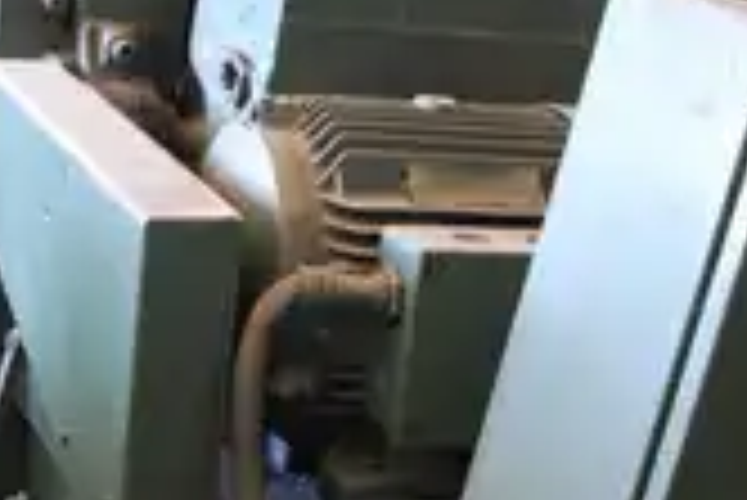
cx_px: 256
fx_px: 1952
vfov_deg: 14.6
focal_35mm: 94
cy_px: 230
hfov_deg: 21.6
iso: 800
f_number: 4
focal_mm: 26
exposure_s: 1/30
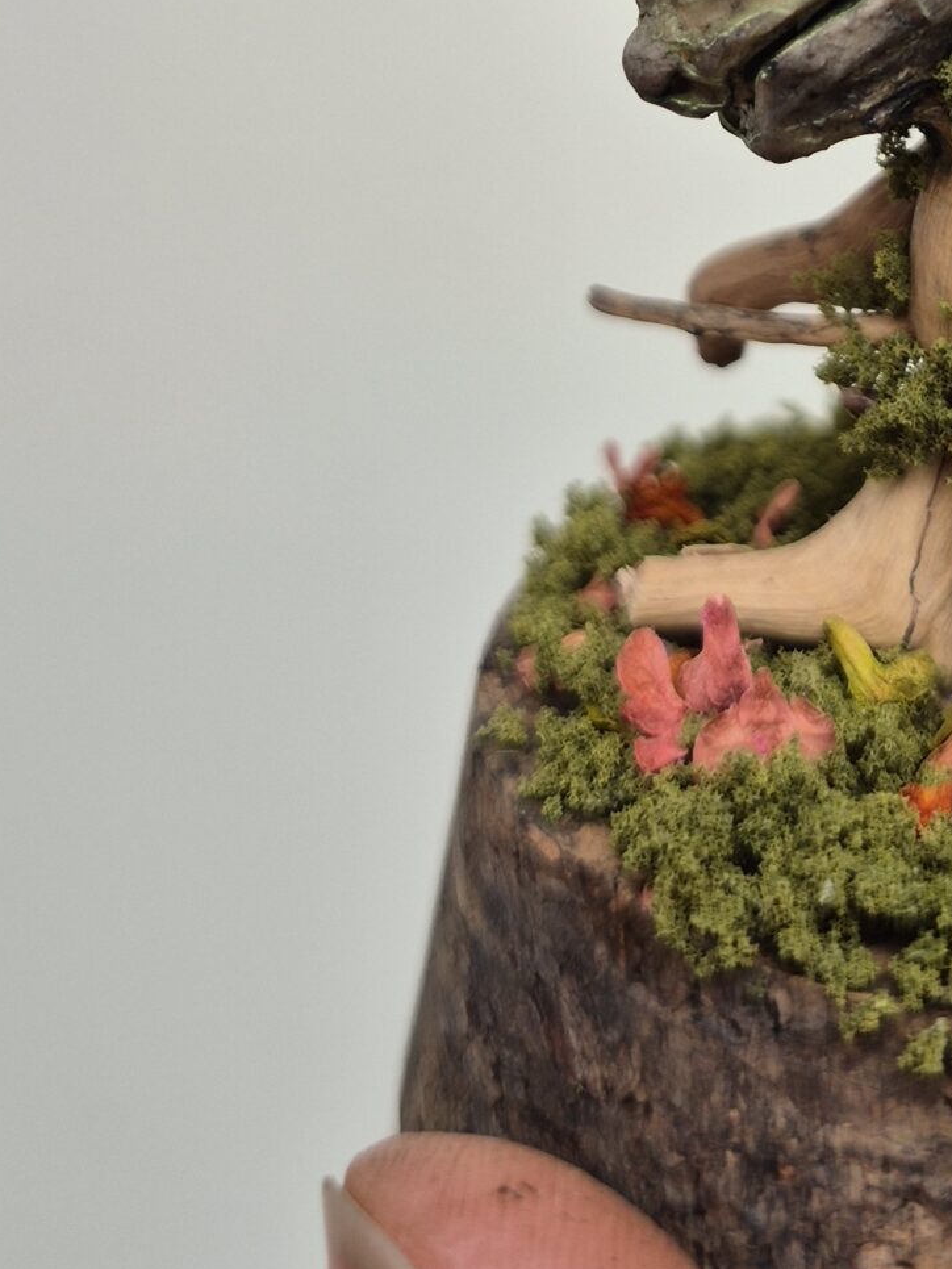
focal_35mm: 61
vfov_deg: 28.8
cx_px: 793
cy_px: -113
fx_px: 2236
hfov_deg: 23.6
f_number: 1.8
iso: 25
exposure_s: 1/358
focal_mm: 5.4
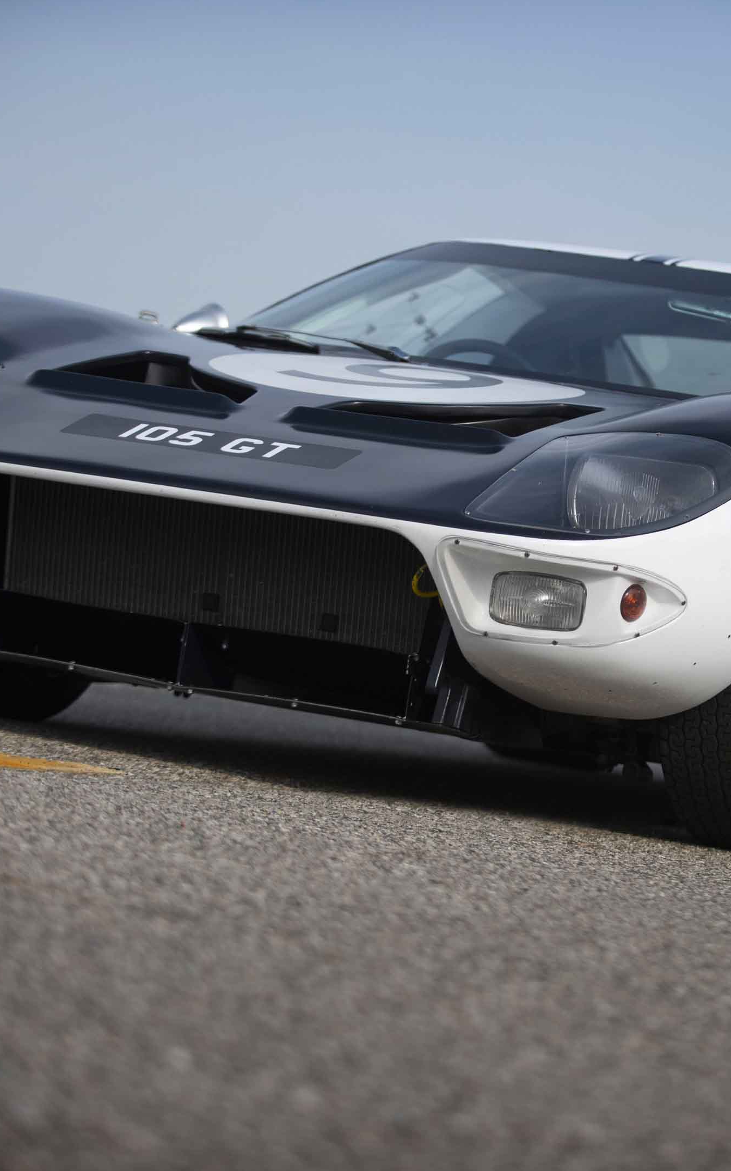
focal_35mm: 132
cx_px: 561
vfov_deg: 15.8
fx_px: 4209
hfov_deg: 9.9
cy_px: 586
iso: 400
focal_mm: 86
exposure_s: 1/8000
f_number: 2.8
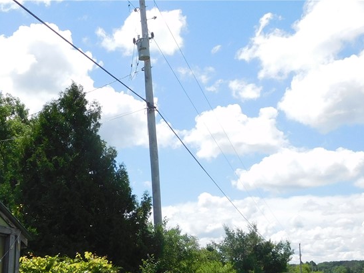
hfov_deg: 38.9
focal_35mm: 47
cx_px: 73
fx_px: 494
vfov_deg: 29.4
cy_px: 256
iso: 125
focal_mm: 4.5
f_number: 6.8
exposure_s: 1/400
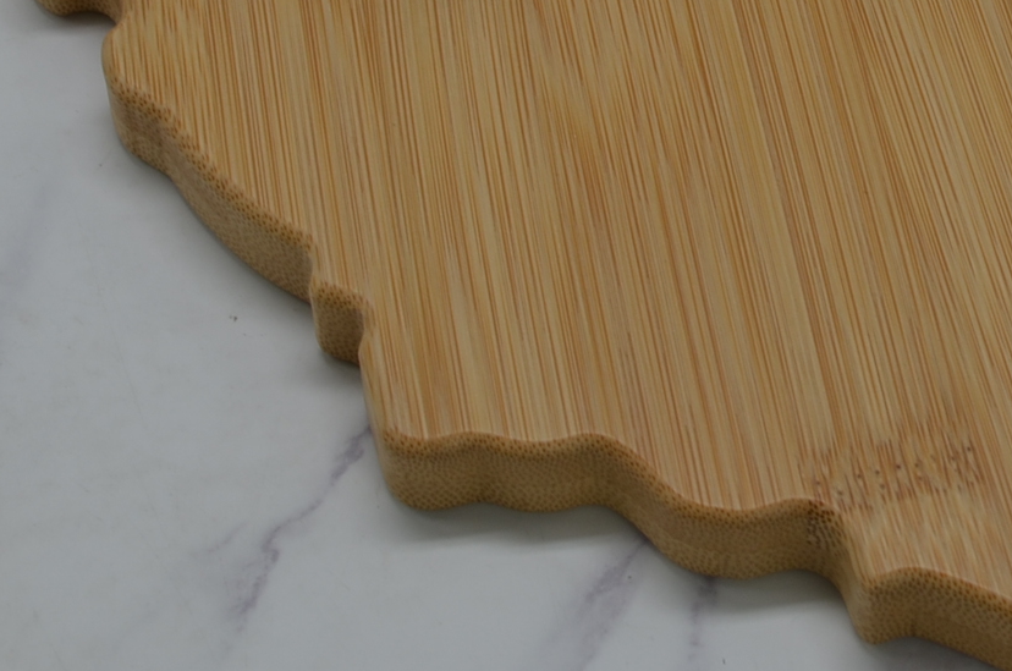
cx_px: 805
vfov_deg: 11.6
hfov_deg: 17.5
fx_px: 3255
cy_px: -1
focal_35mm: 116
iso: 125
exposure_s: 1/60
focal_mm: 26
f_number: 8
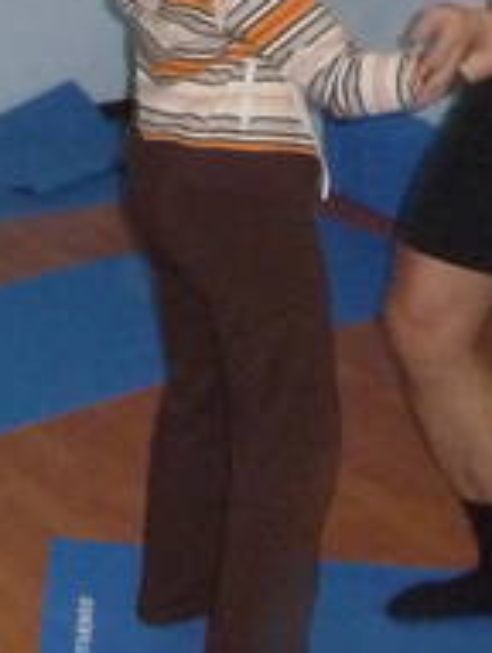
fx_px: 2210
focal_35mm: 117
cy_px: -256
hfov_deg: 11.9
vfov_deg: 15.7
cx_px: -342
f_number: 3.3
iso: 500
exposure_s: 1/8
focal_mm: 4.7
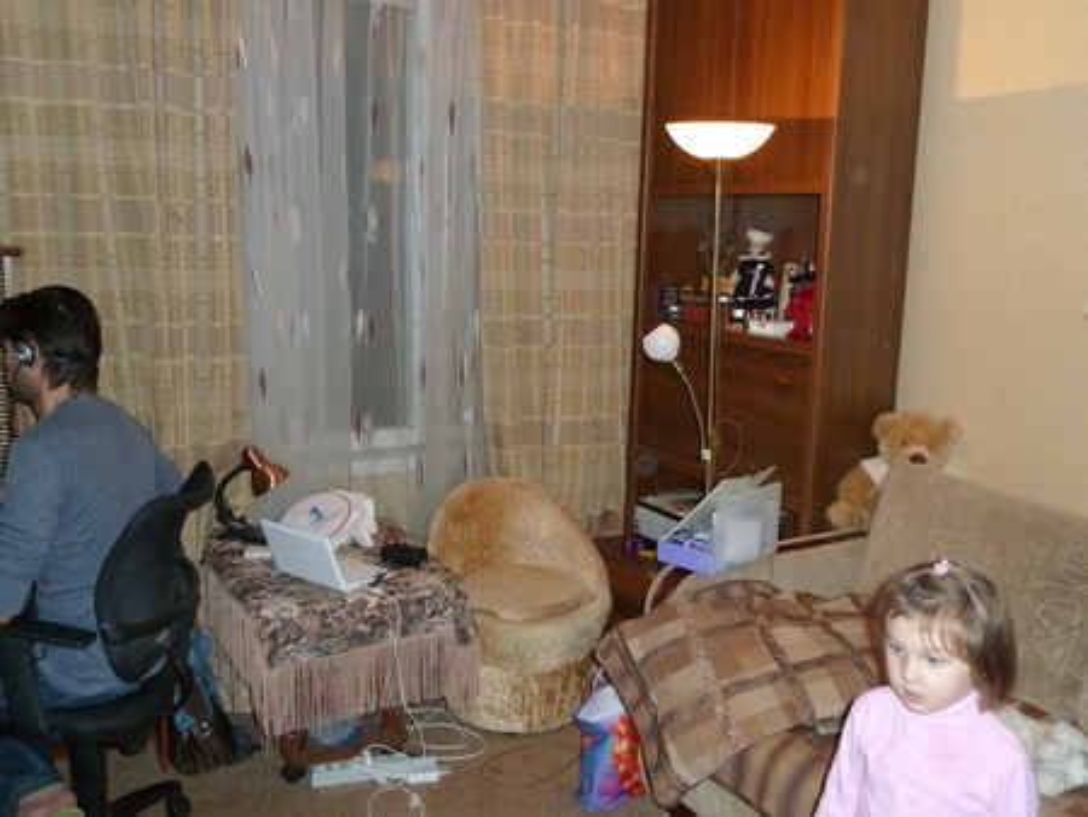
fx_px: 1006
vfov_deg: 44.2
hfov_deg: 56.8
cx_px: 544
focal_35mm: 32
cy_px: 408
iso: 320
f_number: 3.5
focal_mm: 5.3
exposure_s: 1/30
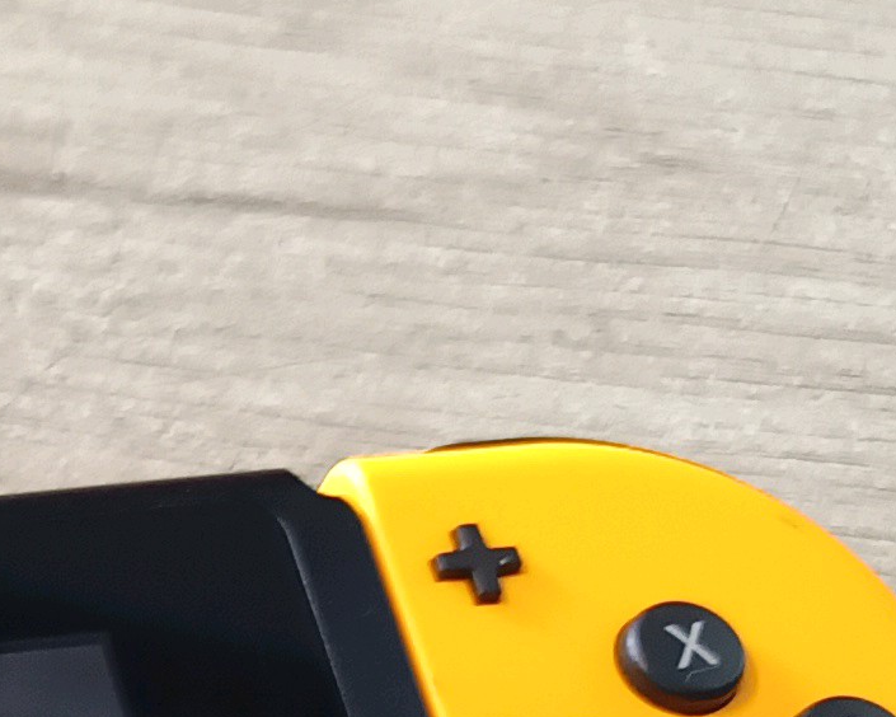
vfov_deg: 10.6
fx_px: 3527
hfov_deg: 12.4
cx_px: -1008
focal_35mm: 133
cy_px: 1430
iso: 1198
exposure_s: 1/50
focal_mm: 5.31
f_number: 1.7
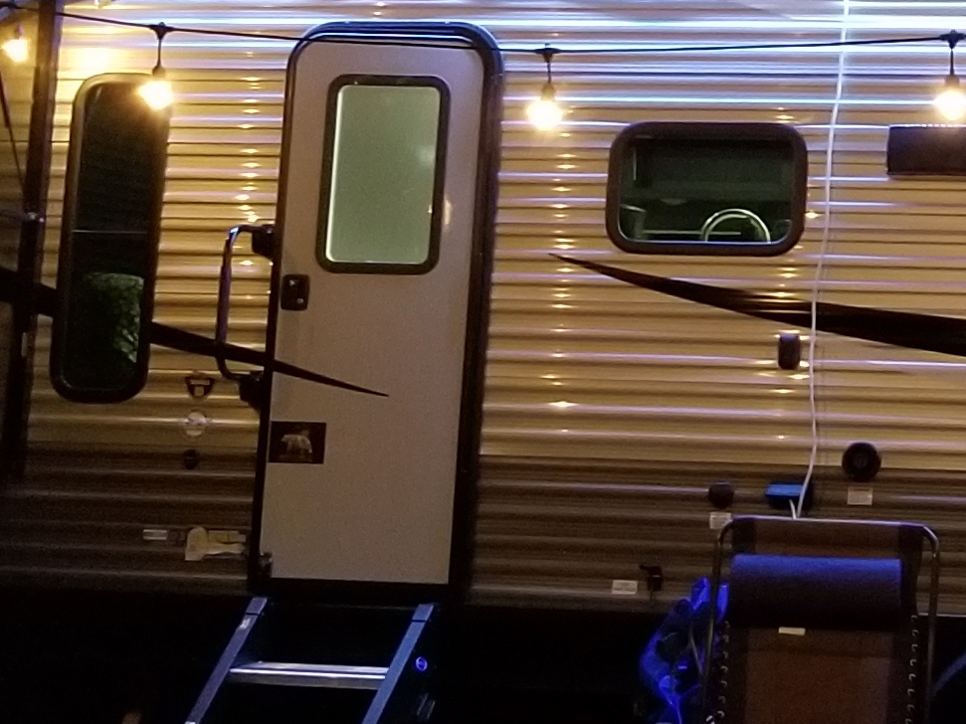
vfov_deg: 13.6
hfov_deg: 17.4
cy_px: 70
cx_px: 1166
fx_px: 3013
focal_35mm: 108
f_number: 1.7
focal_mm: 4.25
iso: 500
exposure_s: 1/10
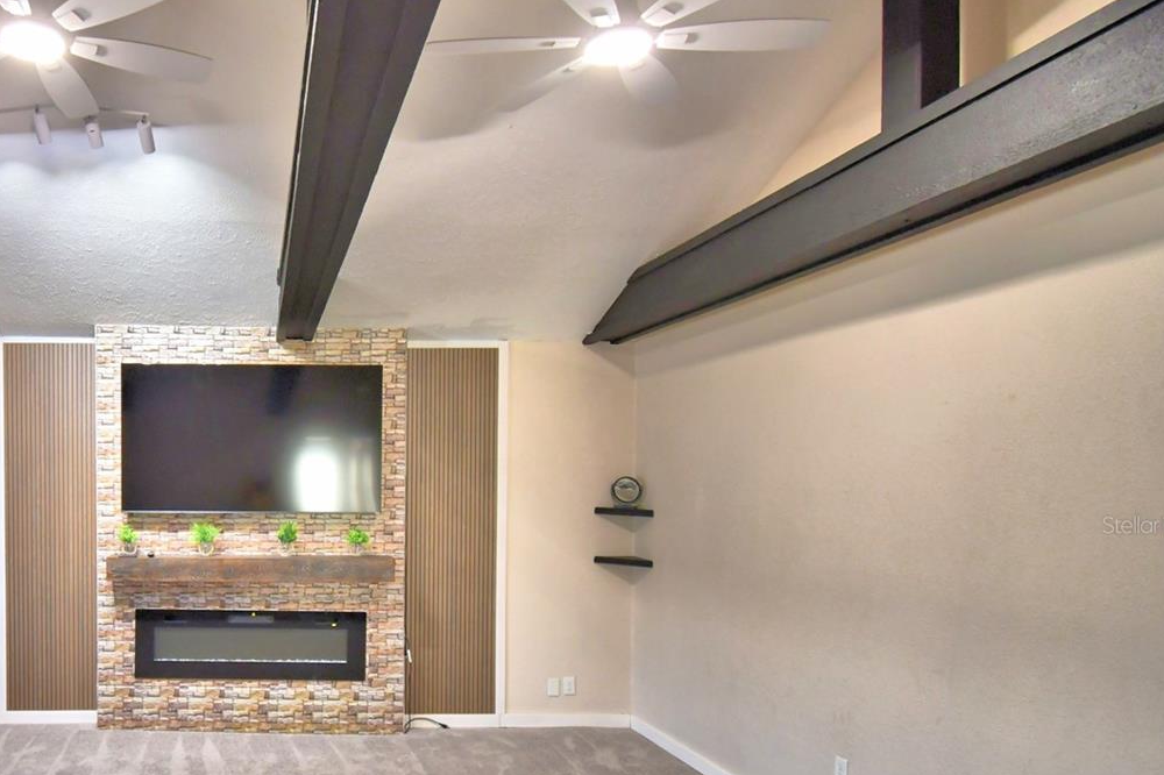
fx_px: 776
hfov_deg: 68.4
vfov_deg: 52.0
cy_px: 525
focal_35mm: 24
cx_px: 275
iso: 720
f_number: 4.5
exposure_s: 1/30
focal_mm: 10
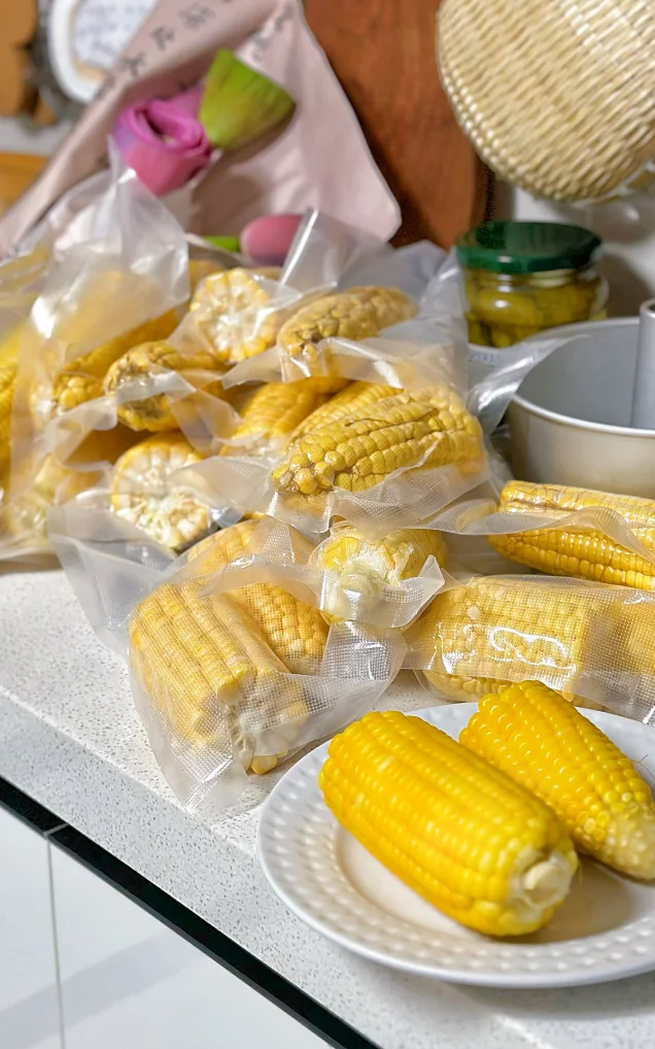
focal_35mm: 72
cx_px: 375
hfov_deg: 18.1
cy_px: 367
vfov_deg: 28.4
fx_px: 2057
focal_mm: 6.86
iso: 160
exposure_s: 1/60
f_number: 1.78
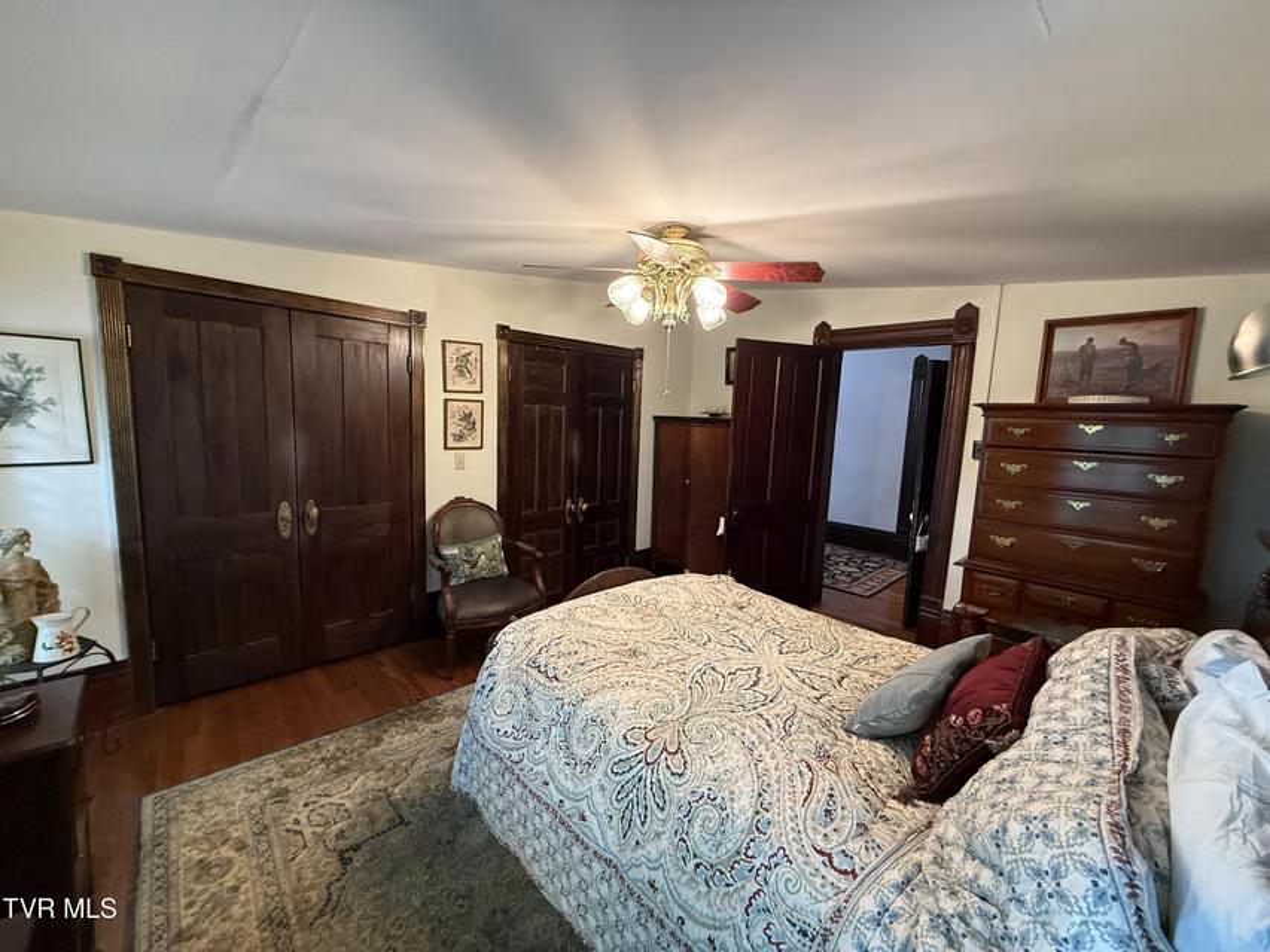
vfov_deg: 85.7
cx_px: 635
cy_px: 476
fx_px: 514
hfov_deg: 102.1
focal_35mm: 14
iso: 500
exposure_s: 1/60
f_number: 2.2
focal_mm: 2.22
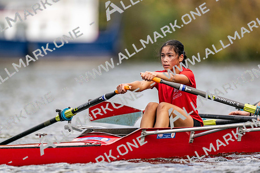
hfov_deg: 3.4
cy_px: 86
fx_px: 4336
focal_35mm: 600
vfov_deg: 2.3
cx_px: 130
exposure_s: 1/2500
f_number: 4
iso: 450
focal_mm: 600
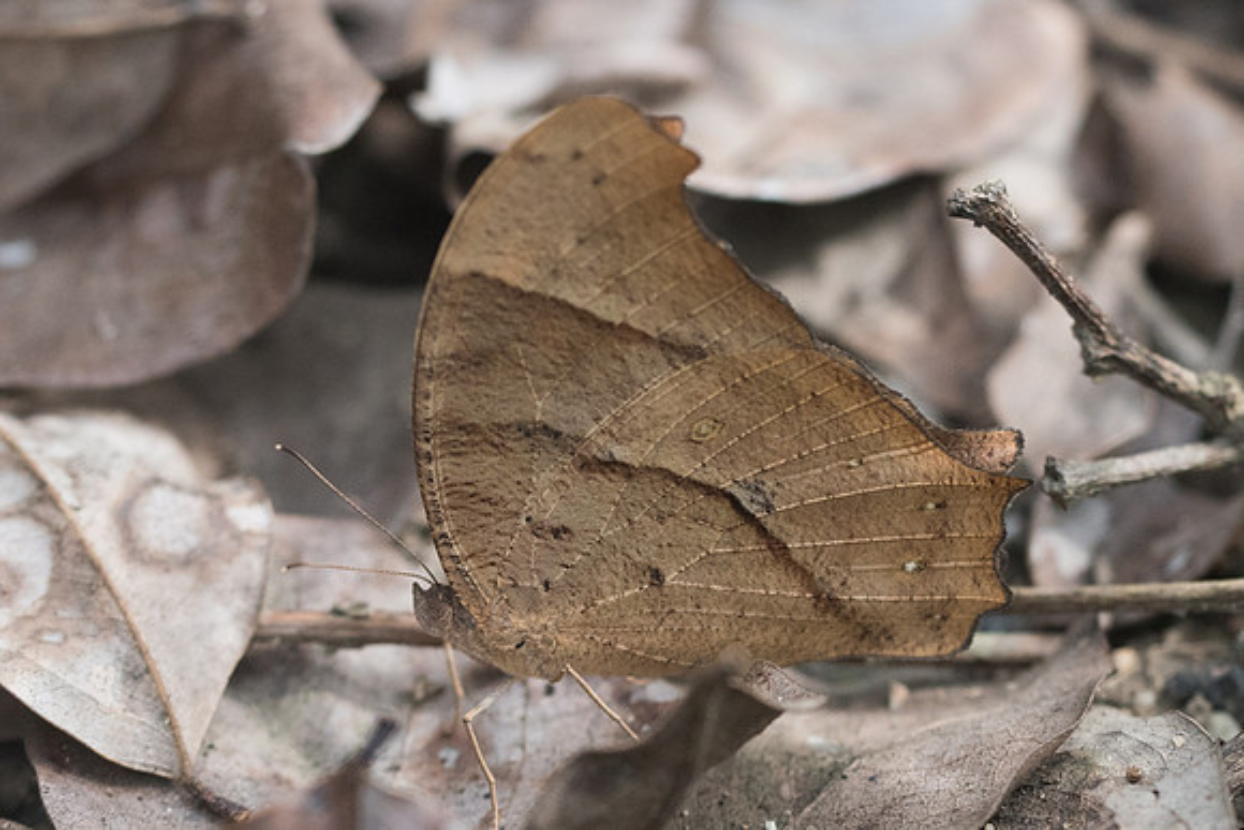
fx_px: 16095
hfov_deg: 4.4
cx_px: 722
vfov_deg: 3.0
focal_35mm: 466
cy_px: 508
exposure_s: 1/500
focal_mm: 150
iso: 800
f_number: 4
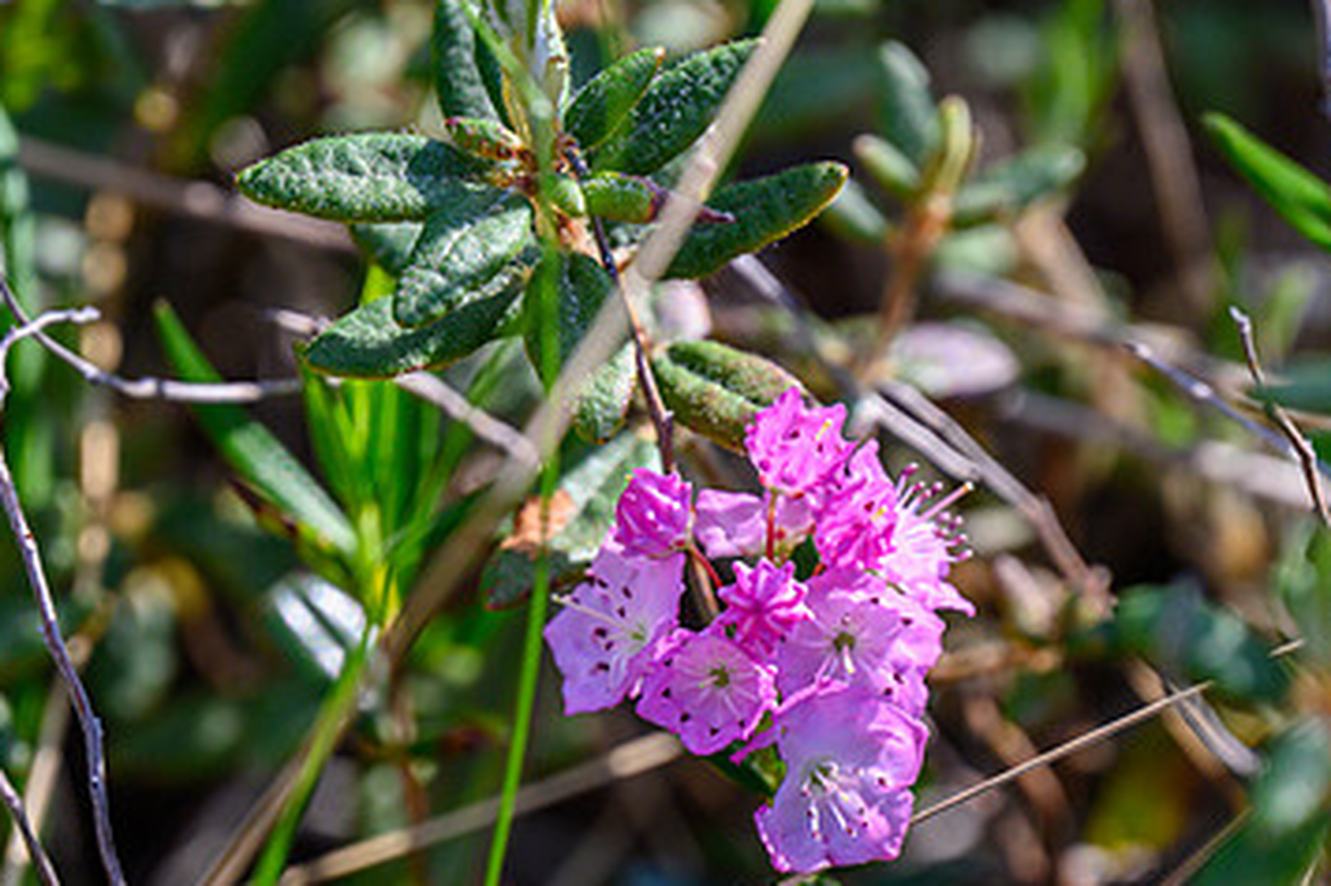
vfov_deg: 4.2
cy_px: 697
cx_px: 617
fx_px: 12047
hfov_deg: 6.3
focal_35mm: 326
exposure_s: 1/400
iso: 800
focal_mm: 200
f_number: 6.3
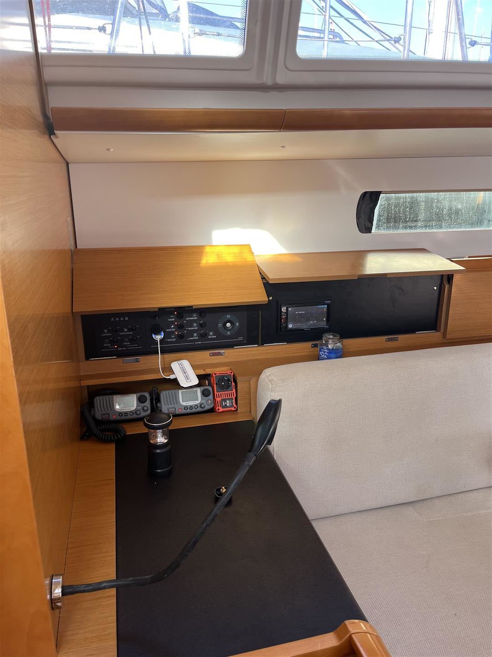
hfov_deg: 53.1
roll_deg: -1.0
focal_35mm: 26
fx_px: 493
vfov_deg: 67.3
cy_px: 328
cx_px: 246
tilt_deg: -18.3
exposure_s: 1/121
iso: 40
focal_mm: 5.1
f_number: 1.6
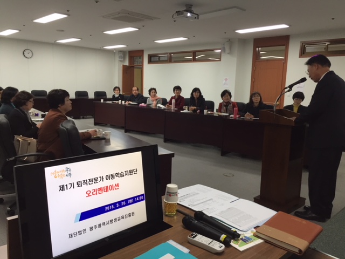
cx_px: 172
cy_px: 130
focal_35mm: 29
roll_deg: -2.3
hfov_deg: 61.7
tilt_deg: -8.6
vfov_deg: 48.2
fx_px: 289
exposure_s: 1/30
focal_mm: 4.15
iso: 40
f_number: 2.2
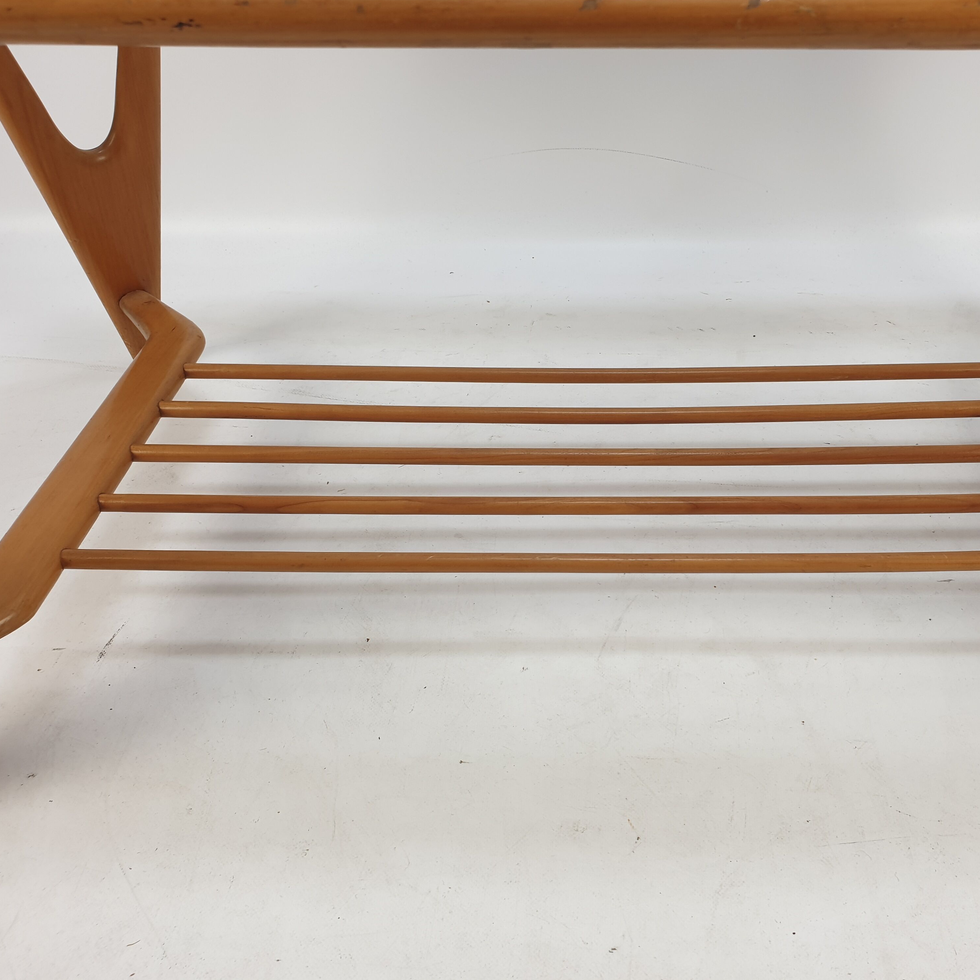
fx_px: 993
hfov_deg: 52.0
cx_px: 615
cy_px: 488
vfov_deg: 52.5
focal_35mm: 31
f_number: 2.4
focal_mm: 4.3
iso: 64
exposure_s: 1/100
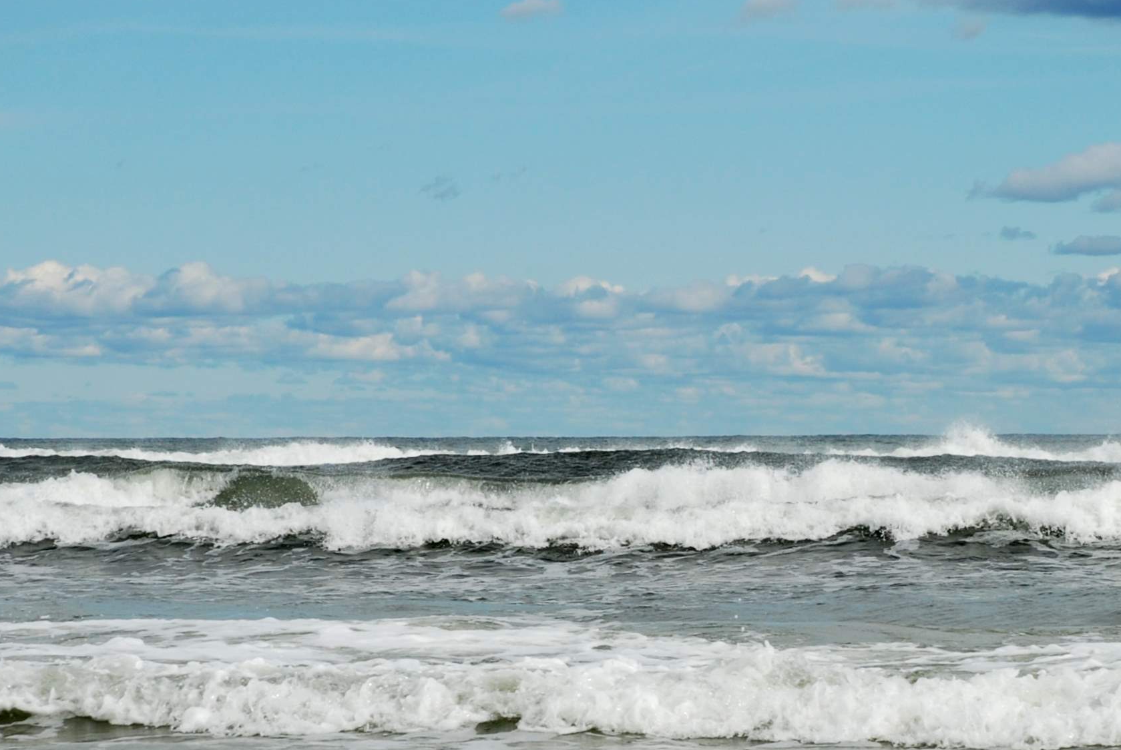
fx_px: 5394
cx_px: 837
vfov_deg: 7.9
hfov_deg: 11.8
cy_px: 562
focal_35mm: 173
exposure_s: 1/320
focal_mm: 50
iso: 125
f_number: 9
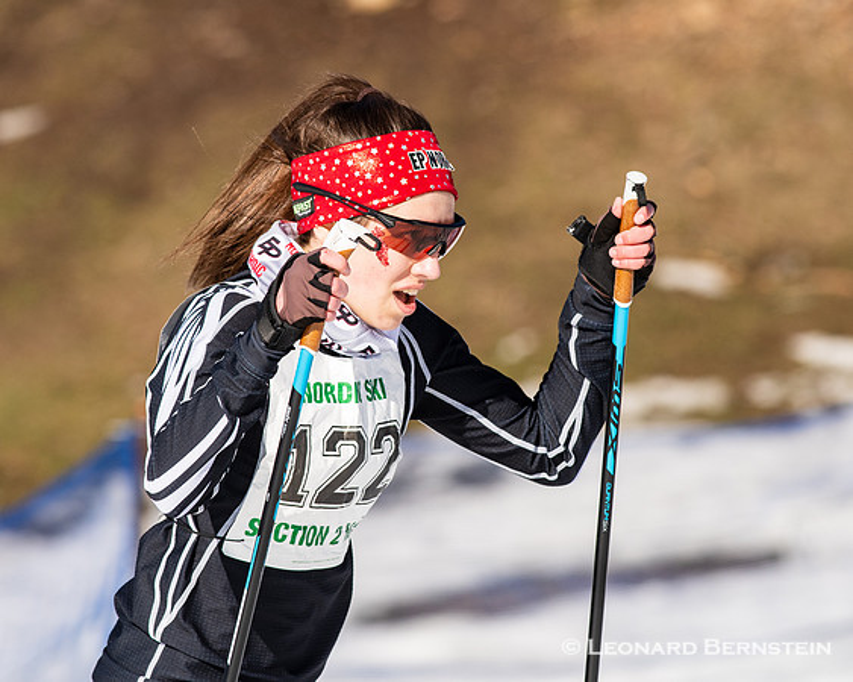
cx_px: 451
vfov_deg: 3.0
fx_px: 12902
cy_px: 338
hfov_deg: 3.8
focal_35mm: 511
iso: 400
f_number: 6.3
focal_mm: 300
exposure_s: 1/2000
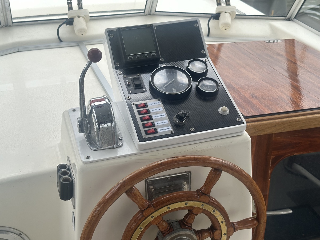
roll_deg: -0.7
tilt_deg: -28.7
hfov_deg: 39.7
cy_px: 120
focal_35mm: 48
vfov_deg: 30.3
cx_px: 160
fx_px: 444
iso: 64
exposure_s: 1/1376
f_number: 1.78
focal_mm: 6.86
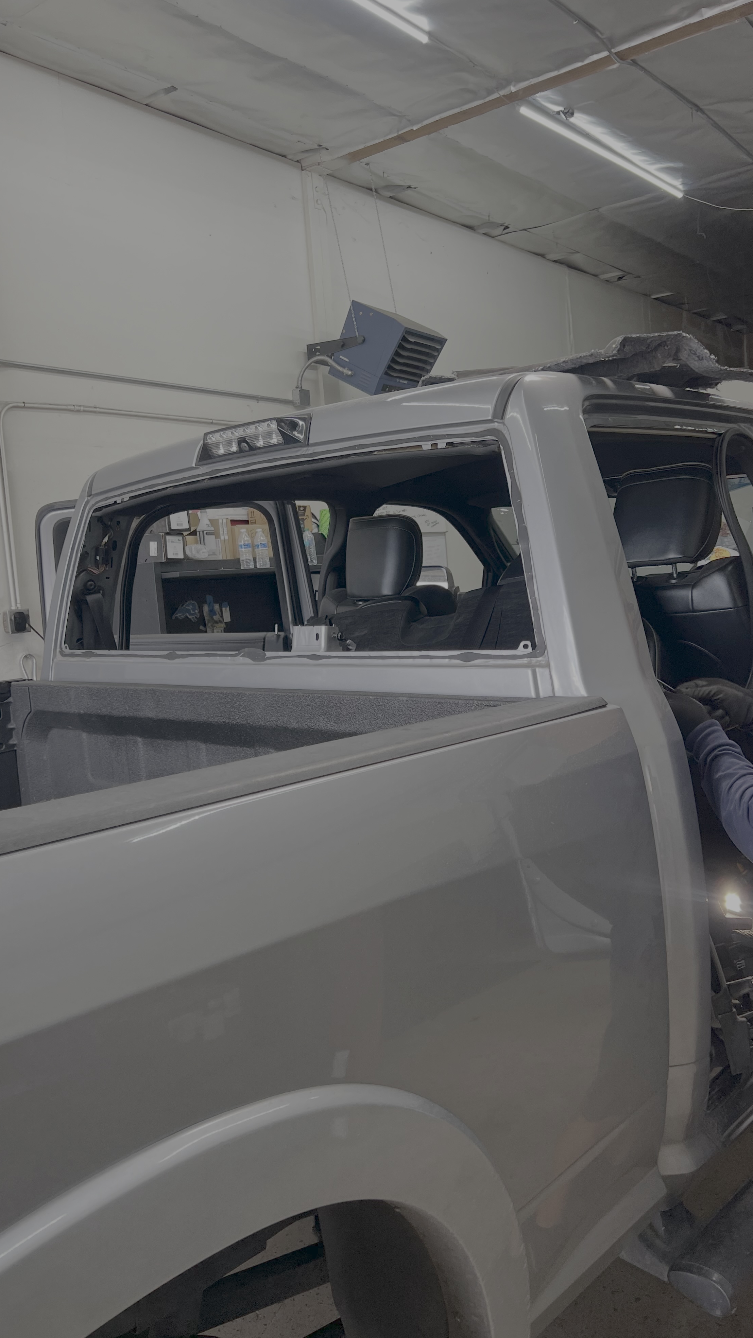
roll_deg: +3.8
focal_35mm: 29
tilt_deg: -8.2
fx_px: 1029
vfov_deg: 66.1
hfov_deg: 40.2
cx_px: 380
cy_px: 677
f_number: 1.5
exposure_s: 1/120
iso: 50
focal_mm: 5.7
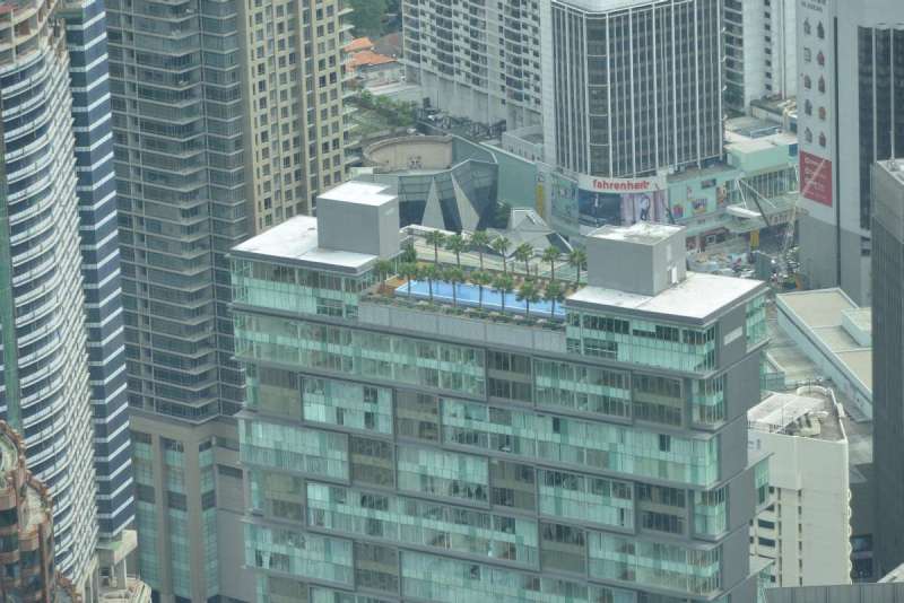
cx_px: 452
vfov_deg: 6.9
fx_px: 5024
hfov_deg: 10.3
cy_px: 302
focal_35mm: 200
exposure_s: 1/200
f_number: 5.6
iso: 100
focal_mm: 200
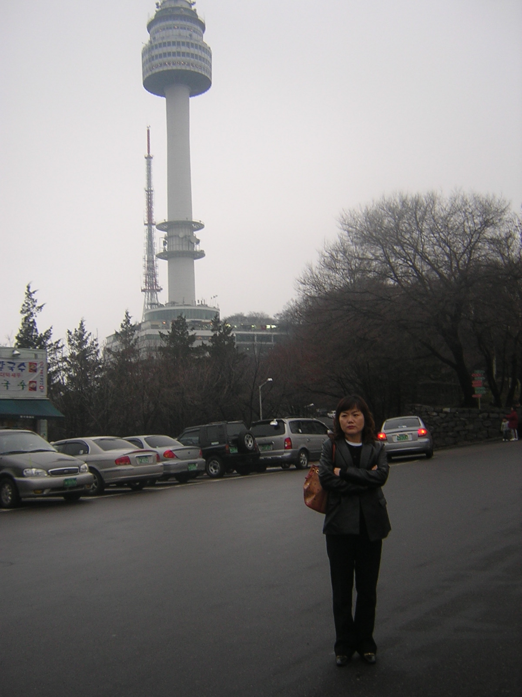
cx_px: 261
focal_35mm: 36
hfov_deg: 39.7
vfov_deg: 51.4
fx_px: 724
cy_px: 348
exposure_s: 1/43
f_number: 2.6
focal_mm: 4.7
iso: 100
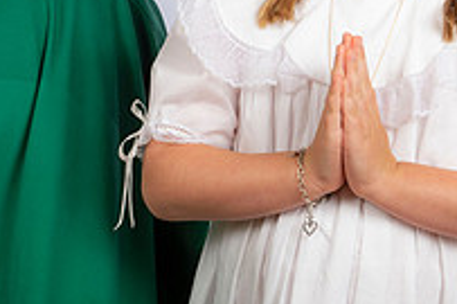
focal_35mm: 160
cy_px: 59
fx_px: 2029
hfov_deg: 12.8
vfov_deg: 8.5
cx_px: 83
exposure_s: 1/200
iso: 320
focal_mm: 56
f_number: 8
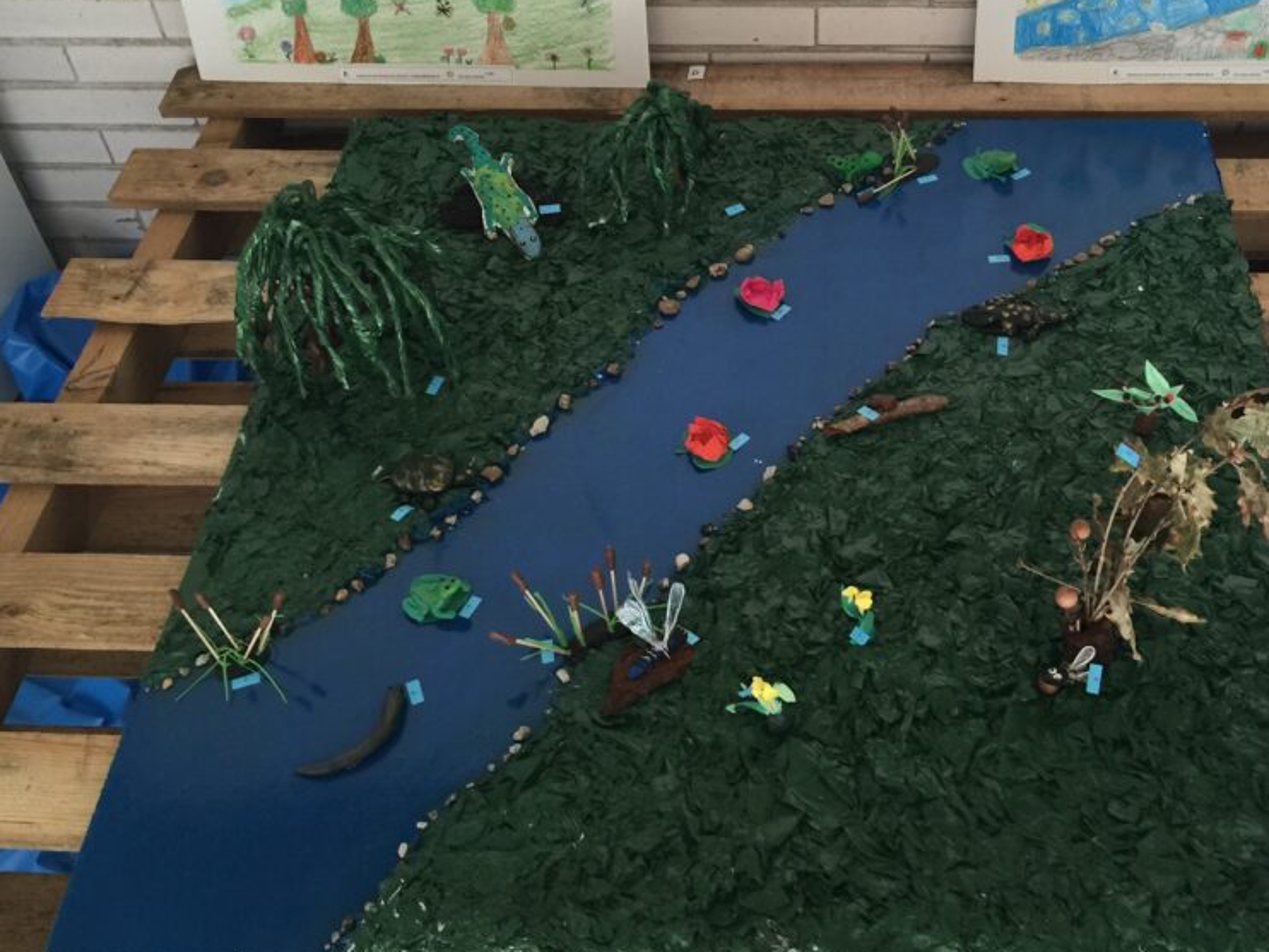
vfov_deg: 35.8
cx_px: 780
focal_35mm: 40
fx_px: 1467
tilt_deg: -45.6
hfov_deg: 46.4
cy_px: 359
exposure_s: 1/33
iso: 32
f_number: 2.2
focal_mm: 4.15
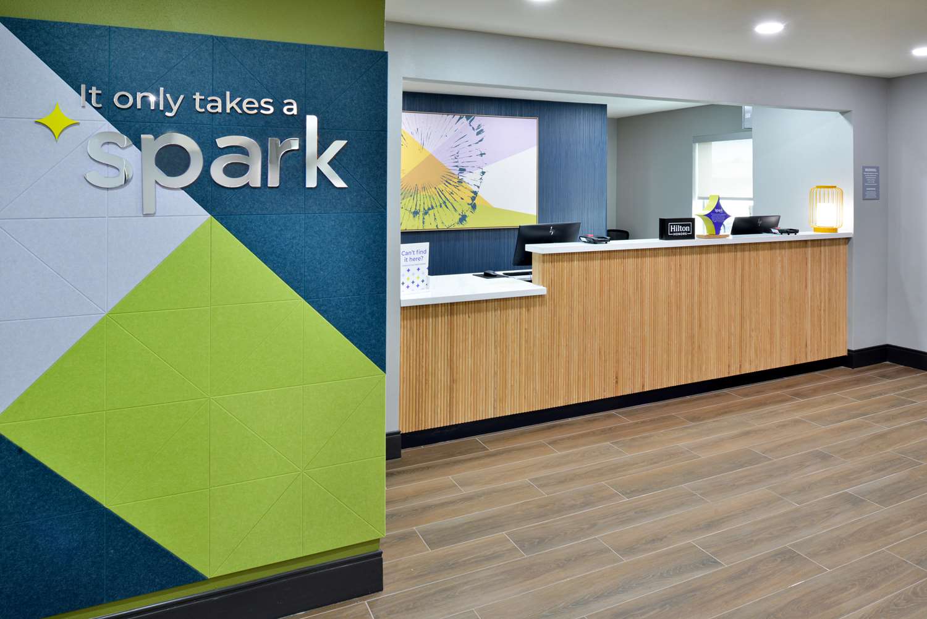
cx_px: 464
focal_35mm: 24
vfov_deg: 53.2
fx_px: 618
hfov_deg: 73.7
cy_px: 310
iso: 640
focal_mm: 24
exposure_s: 1/3
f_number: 13
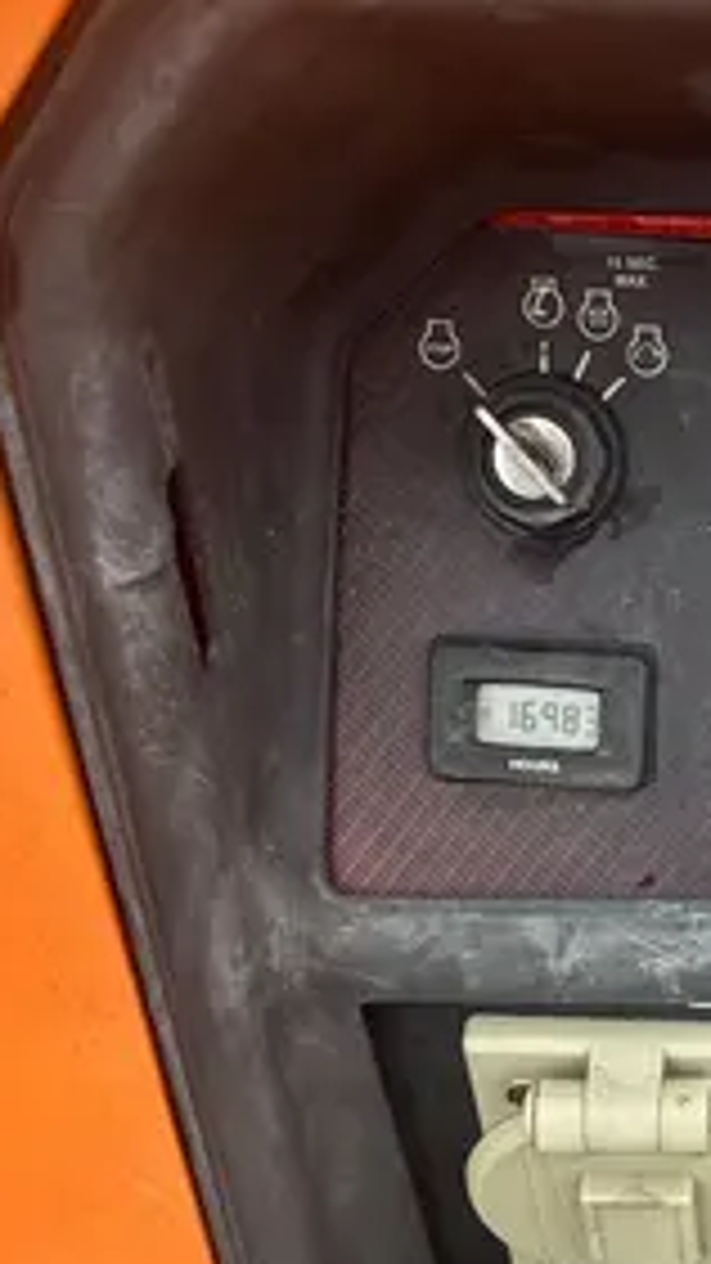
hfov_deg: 15.7
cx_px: 855
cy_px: 947
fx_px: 2481
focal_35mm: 74
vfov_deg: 28.2
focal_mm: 5.7
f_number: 1.5
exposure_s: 1/131
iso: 32
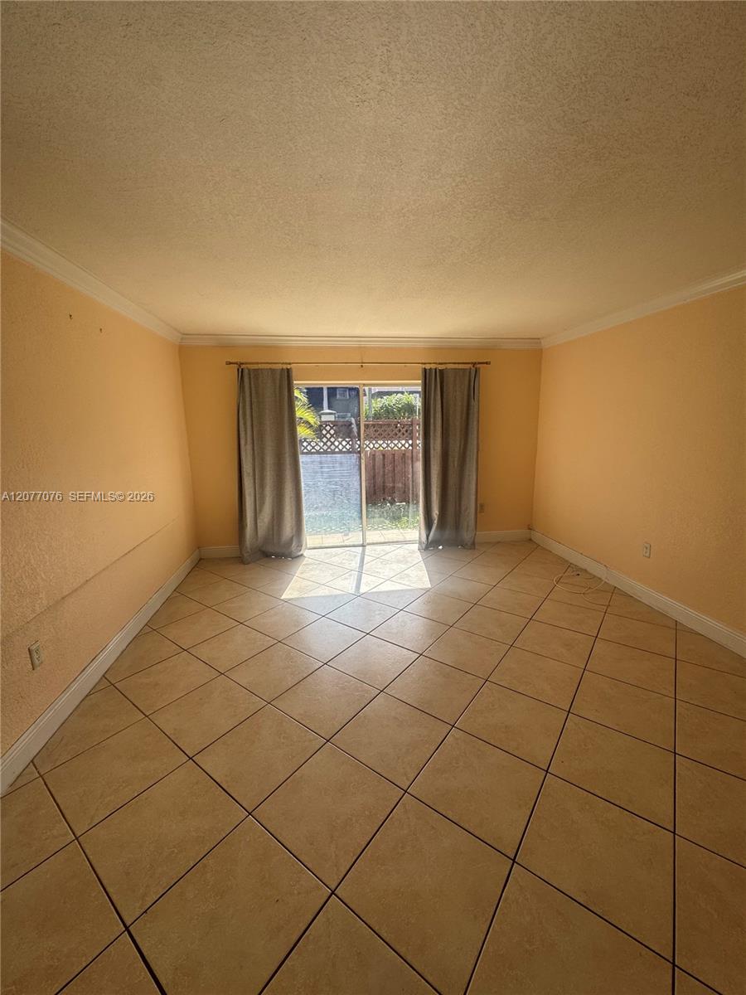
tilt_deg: -10.9
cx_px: 373
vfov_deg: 102.1
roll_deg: +0.9
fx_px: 402
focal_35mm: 14
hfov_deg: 85.7
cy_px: 498
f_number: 2.2
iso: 50
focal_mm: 2.22
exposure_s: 1/578
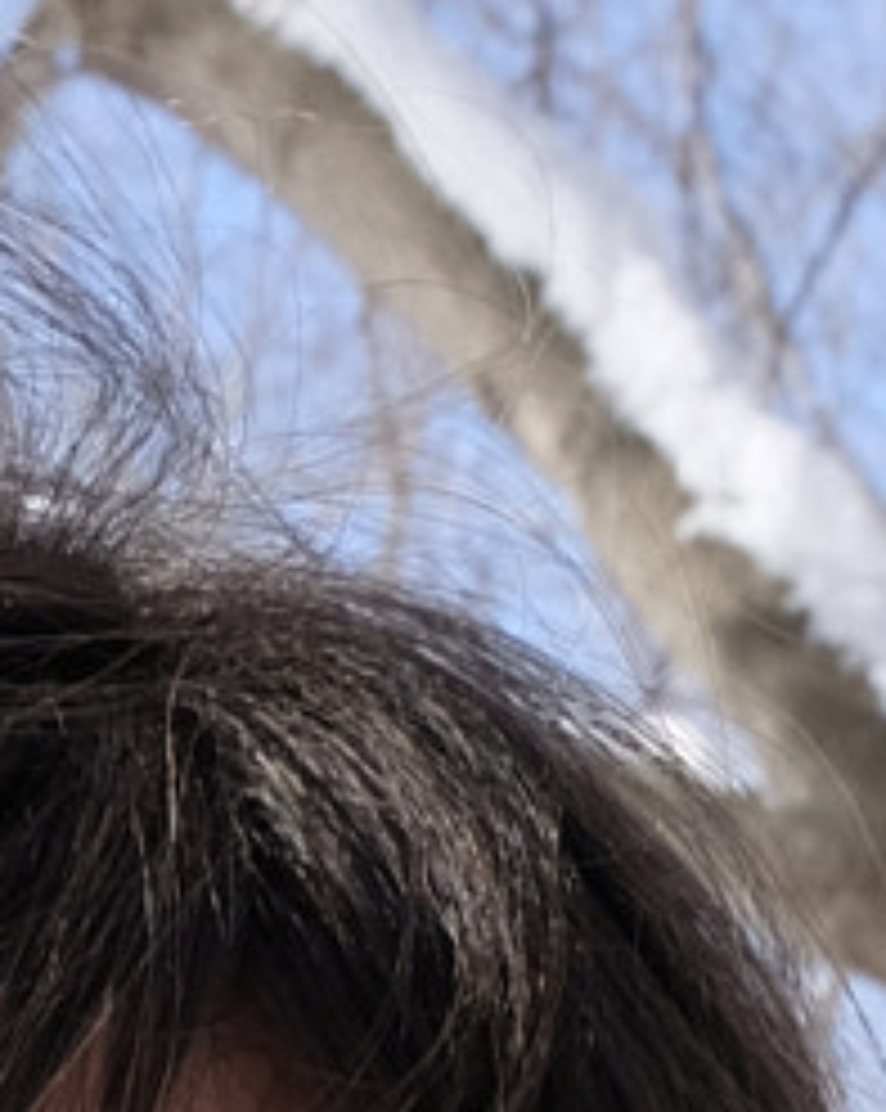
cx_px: 97
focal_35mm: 146
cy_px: 2463
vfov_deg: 11.4
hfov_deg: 10.5
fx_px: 4794
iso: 400
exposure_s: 1/420
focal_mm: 16
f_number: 8
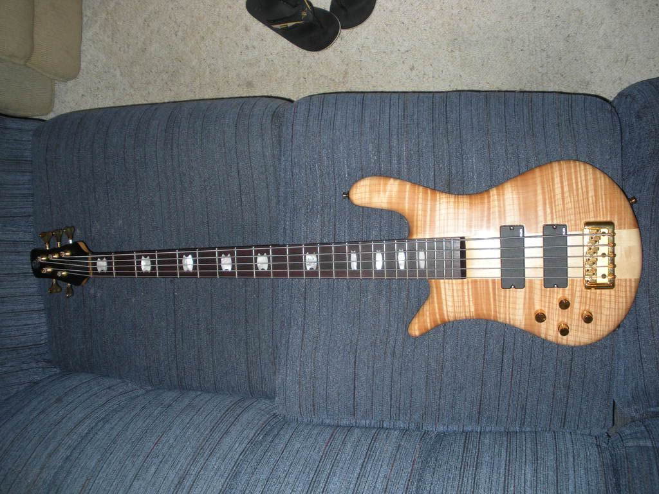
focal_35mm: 36
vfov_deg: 39.7
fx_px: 685
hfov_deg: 51.4
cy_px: 247
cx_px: 330
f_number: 3.5
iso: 162
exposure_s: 1/60
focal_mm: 6.3
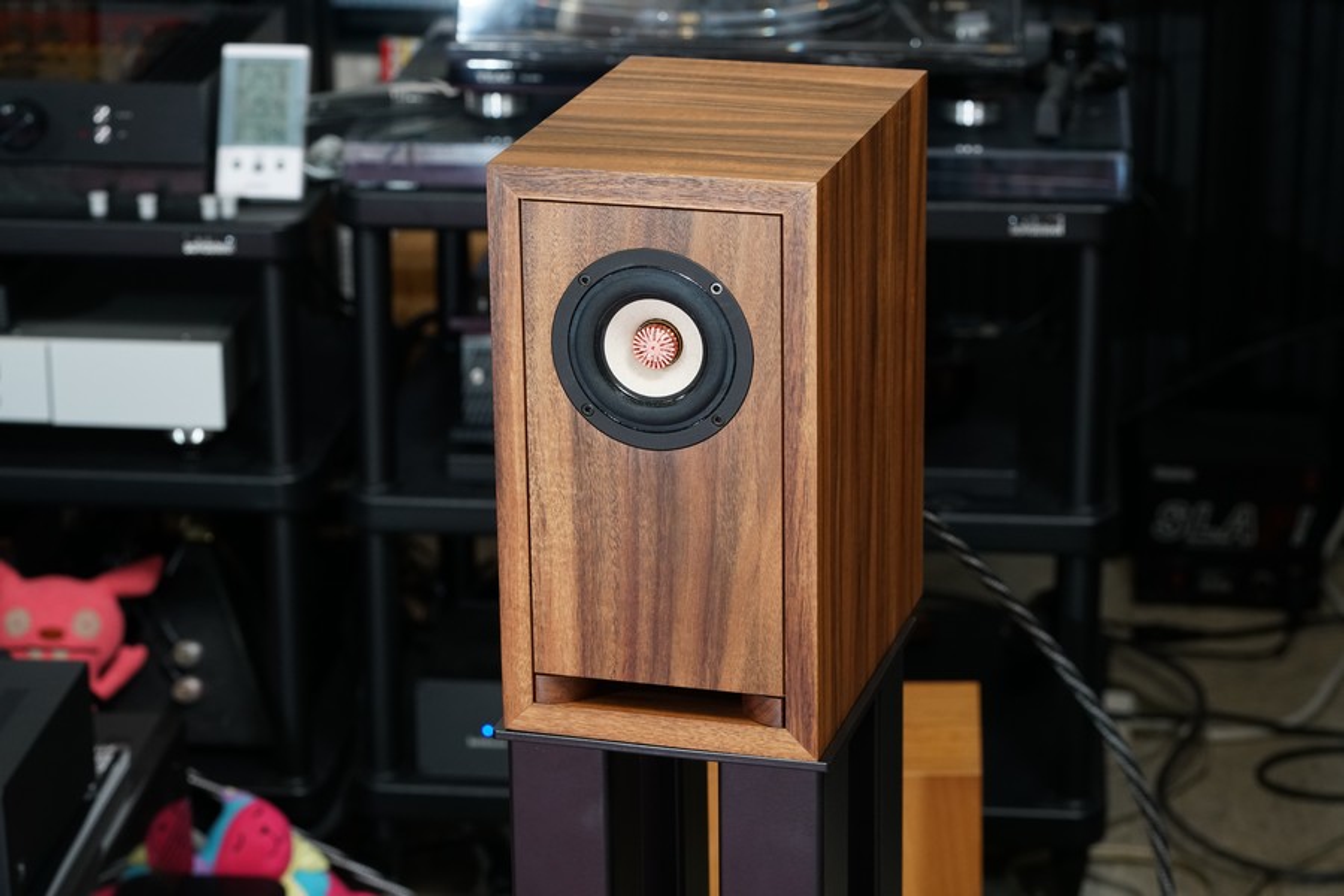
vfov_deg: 15.2
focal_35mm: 90
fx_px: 3360
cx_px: 672
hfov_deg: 22.6
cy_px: 448
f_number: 8
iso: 1600
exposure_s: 1/60
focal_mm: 90
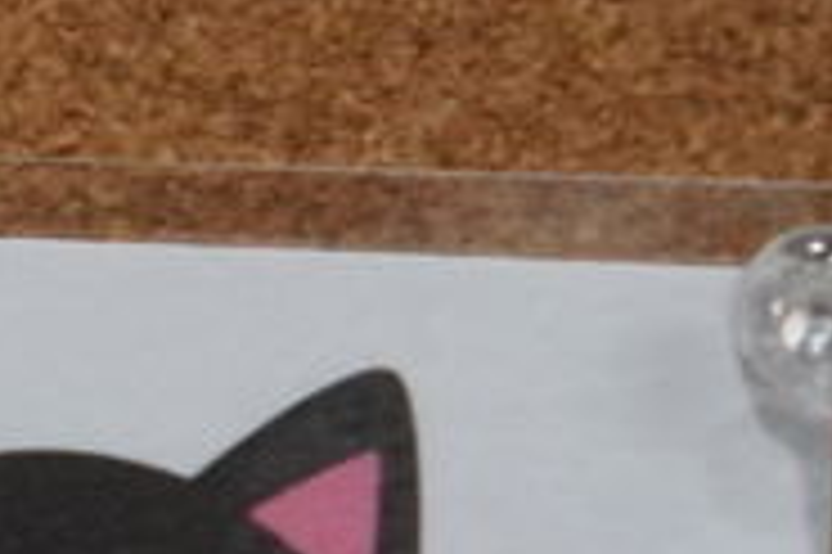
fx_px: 7879
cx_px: -1561
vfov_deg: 4.0
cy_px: 572
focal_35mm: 341
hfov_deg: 5.7
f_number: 6.3
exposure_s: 1/50
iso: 2000
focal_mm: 35
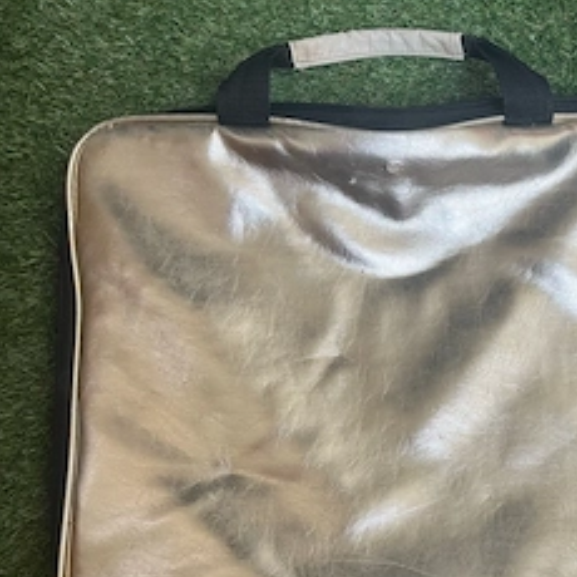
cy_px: 364
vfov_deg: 41.5
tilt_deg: -81.8
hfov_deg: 41.4
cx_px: 374
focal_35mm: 40
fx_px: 754
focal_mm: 5.1
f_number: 1.6
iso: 125
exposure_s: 1/63
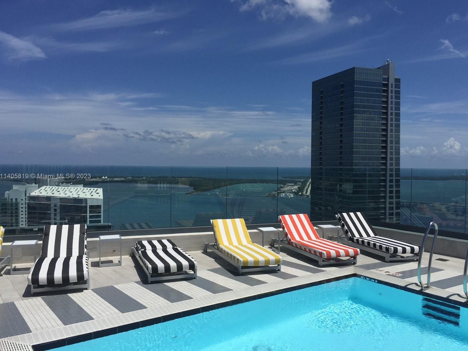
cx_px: 236
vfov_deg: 46.8
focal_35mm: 30
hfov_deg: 60.0
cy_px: 177
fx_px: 406
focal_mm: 4.15
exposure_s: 1/6623
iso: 32
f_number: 2.2
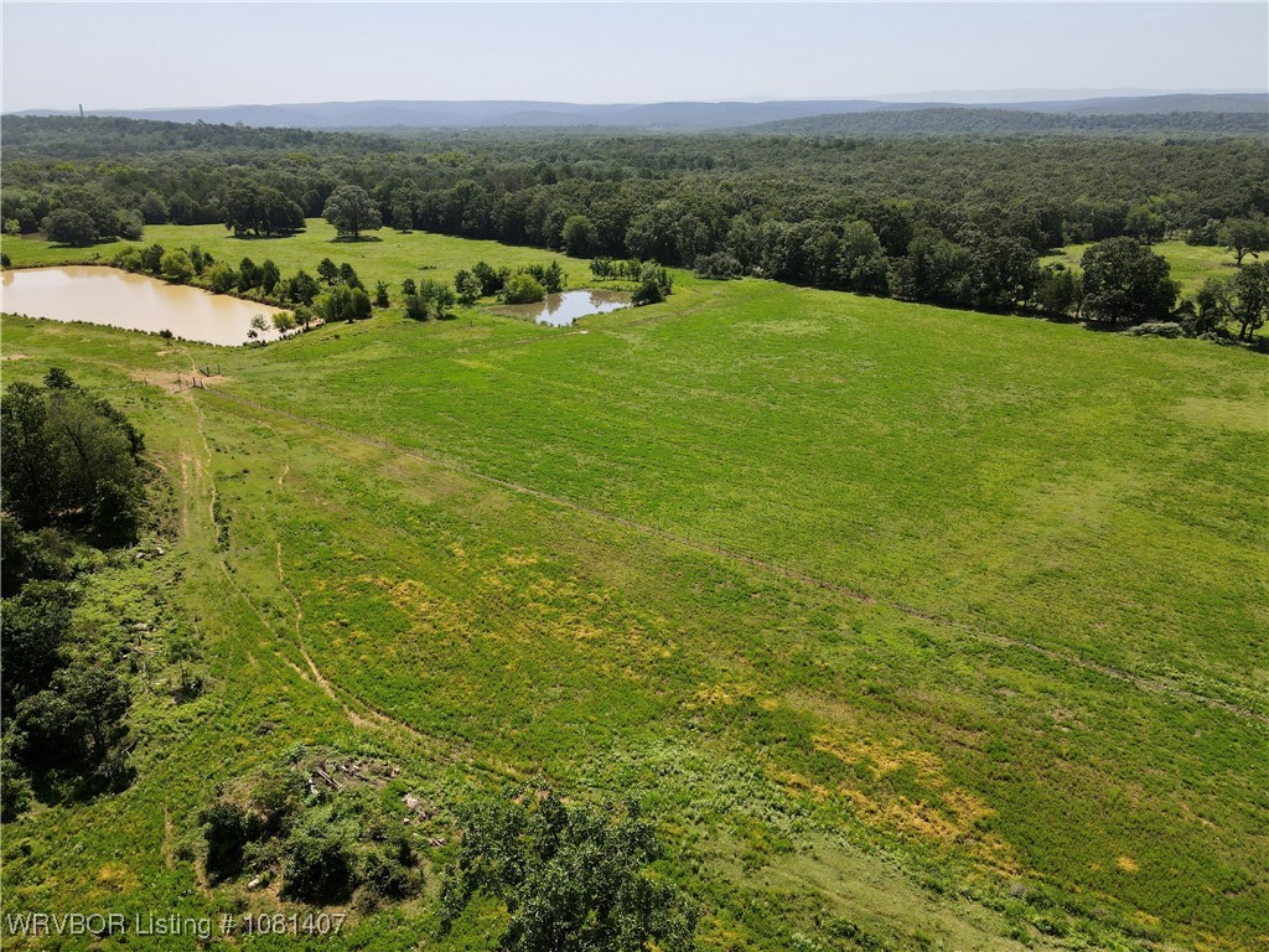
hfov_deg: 71.6
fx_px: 880
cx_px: 634
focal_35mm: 24
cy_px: 476
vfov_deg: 56.8
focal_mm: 4.5
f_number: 2.8
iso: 100
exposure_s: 1/640
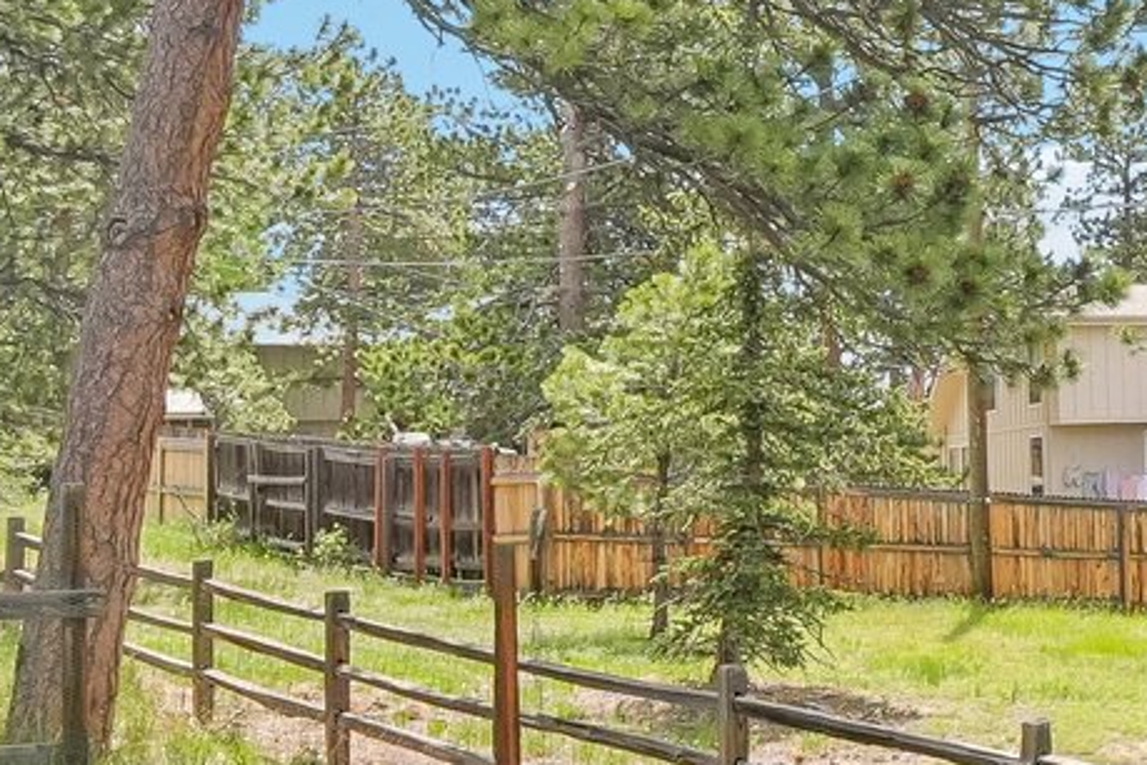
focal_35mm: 67
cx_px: 1722
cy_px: 291
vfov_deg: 20.3
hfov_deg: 23.8
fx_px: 2135
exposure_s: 1/500
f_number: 8
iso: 800
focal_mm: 10
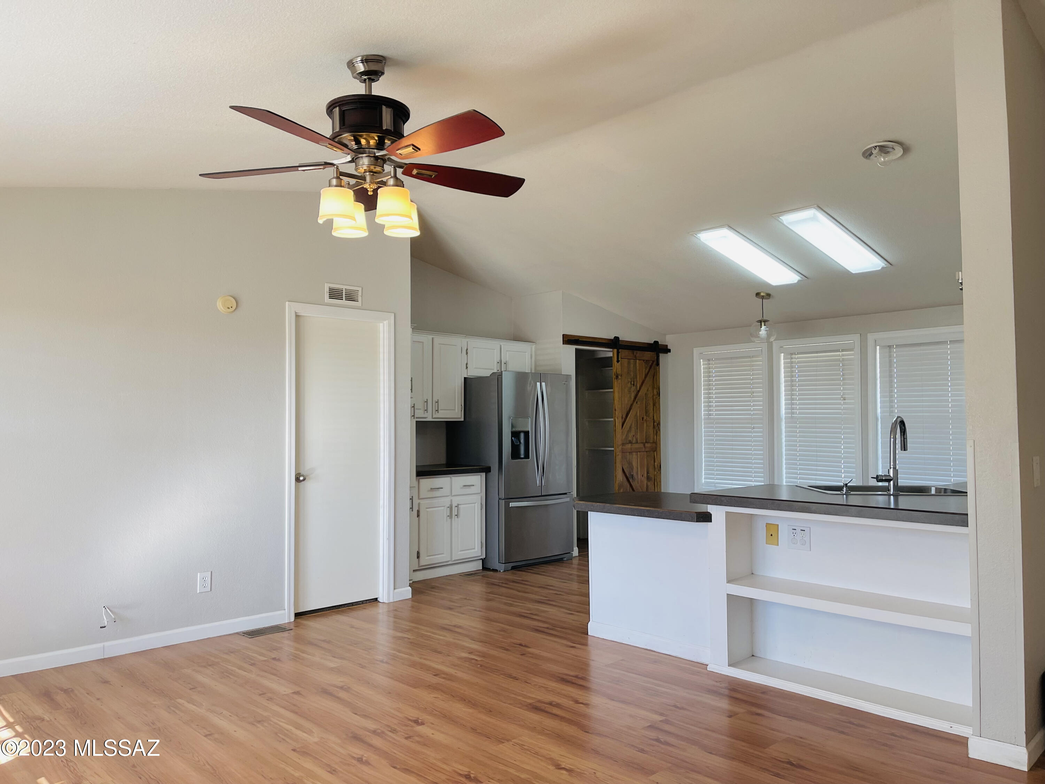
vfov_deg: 53.1
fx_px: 785
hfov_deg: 67.3
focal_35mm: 26
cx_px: 522
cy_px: 392
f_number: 1.6
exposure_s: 1/120
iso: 80
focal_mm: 5.1
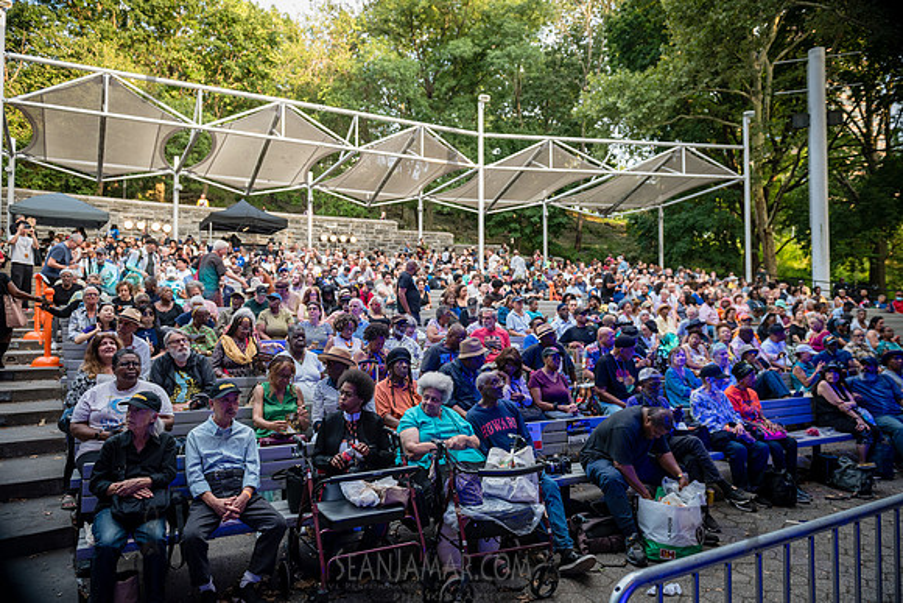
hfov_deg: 73.0
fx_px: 610
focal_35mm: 24
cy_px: 302
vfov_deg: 52.5
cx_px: 452
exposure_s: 1/250
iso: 1000
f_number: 3.5
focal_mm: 24
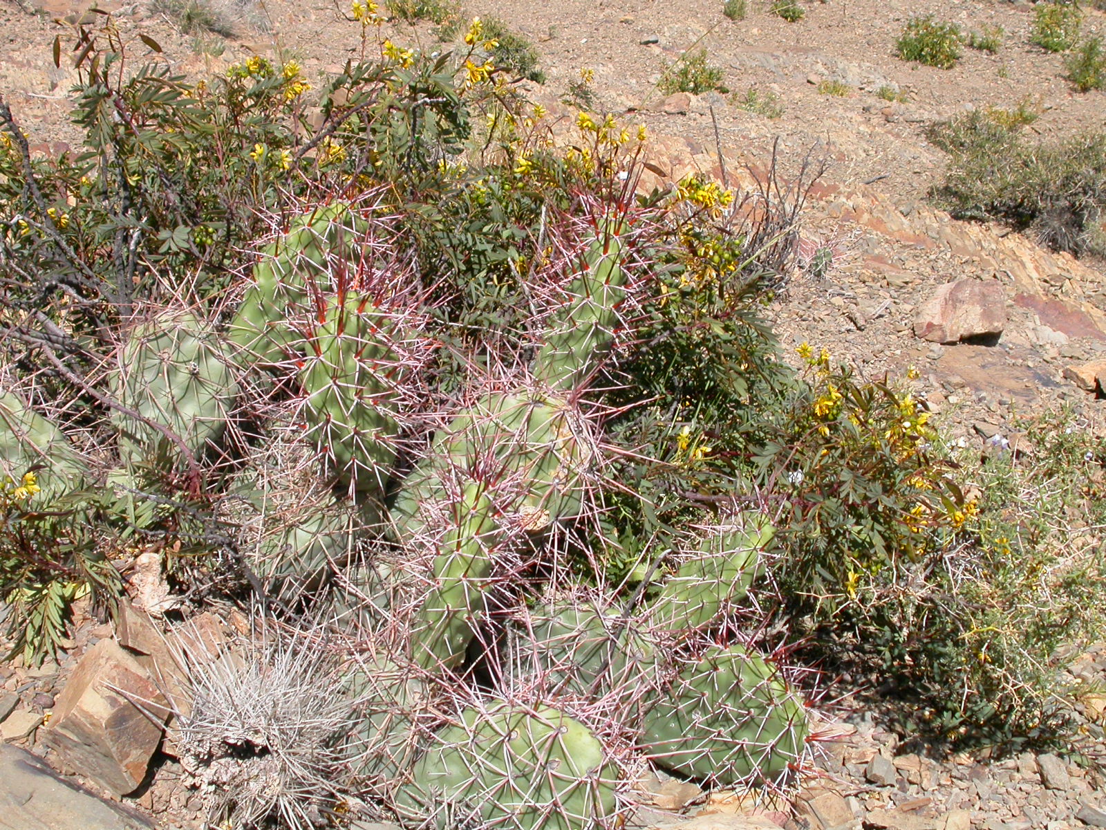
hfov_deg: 34.3
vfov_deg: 26.1
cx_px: 553
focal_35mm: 56
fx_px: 1789
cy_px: 415
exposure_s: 1/330
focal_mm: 11.6
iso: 100
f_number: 7.7
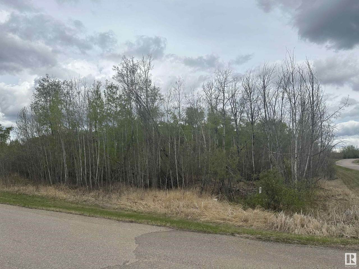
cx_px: 180
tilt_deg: +7.2
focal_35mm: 24
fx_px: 249
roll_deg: +0.6
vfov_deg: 56.8
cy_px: 134
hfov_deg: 71.6
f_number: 1.78
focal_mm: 6.86
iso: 80
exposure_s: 1/7042
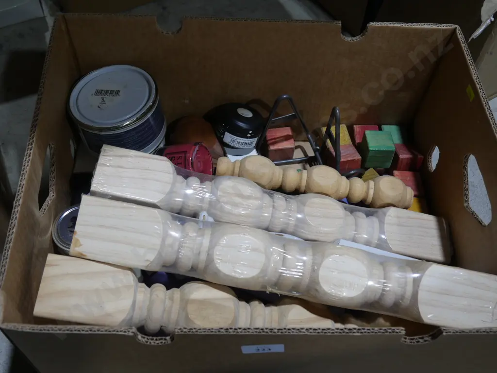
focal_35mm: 40
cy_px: 186
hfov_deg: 46.8
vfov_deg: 36.0
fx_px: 574
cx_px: 248
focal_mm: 20
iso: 200
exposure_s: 1/80
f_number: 4.4
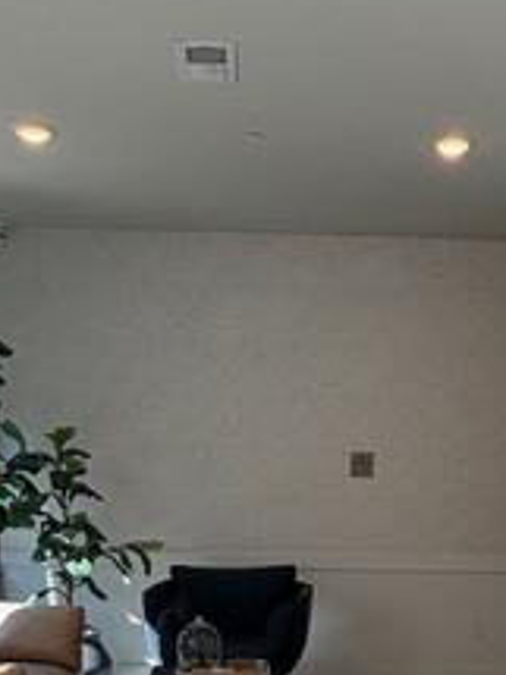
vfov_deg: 30.7
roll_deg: -1.6
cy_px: 860
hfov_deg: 29.0
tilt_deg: -22.3
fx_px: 975
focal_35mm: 50
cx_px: 317
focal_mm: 2.22
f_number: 2.2
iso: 40
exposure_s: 1/228
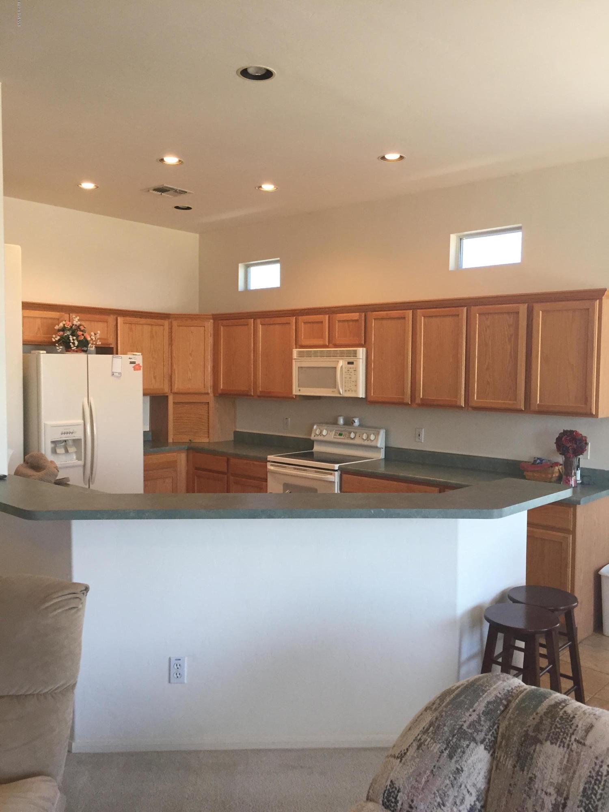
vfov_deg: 61.7
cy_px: 406
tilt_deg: -2.4
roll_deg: -2.0
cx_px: 304
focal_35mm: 29
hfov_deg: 48.2
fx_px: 680
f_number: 2.2
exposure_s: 1/30
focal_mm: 4.15
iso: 50
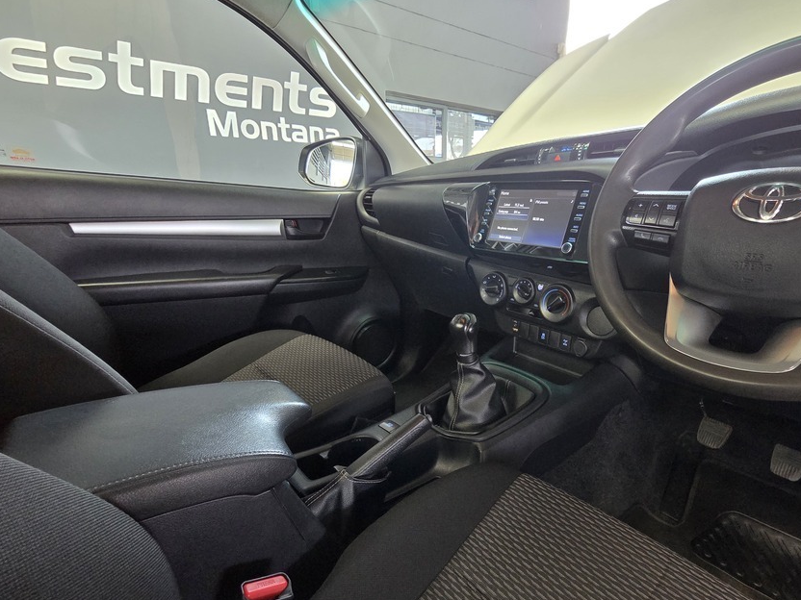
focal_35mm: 16
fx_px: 370
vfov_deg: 77.8
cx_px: 443
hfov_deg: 94.2
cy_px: 335
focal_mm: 2.2
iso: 400
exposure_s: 1/50
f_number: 2.2
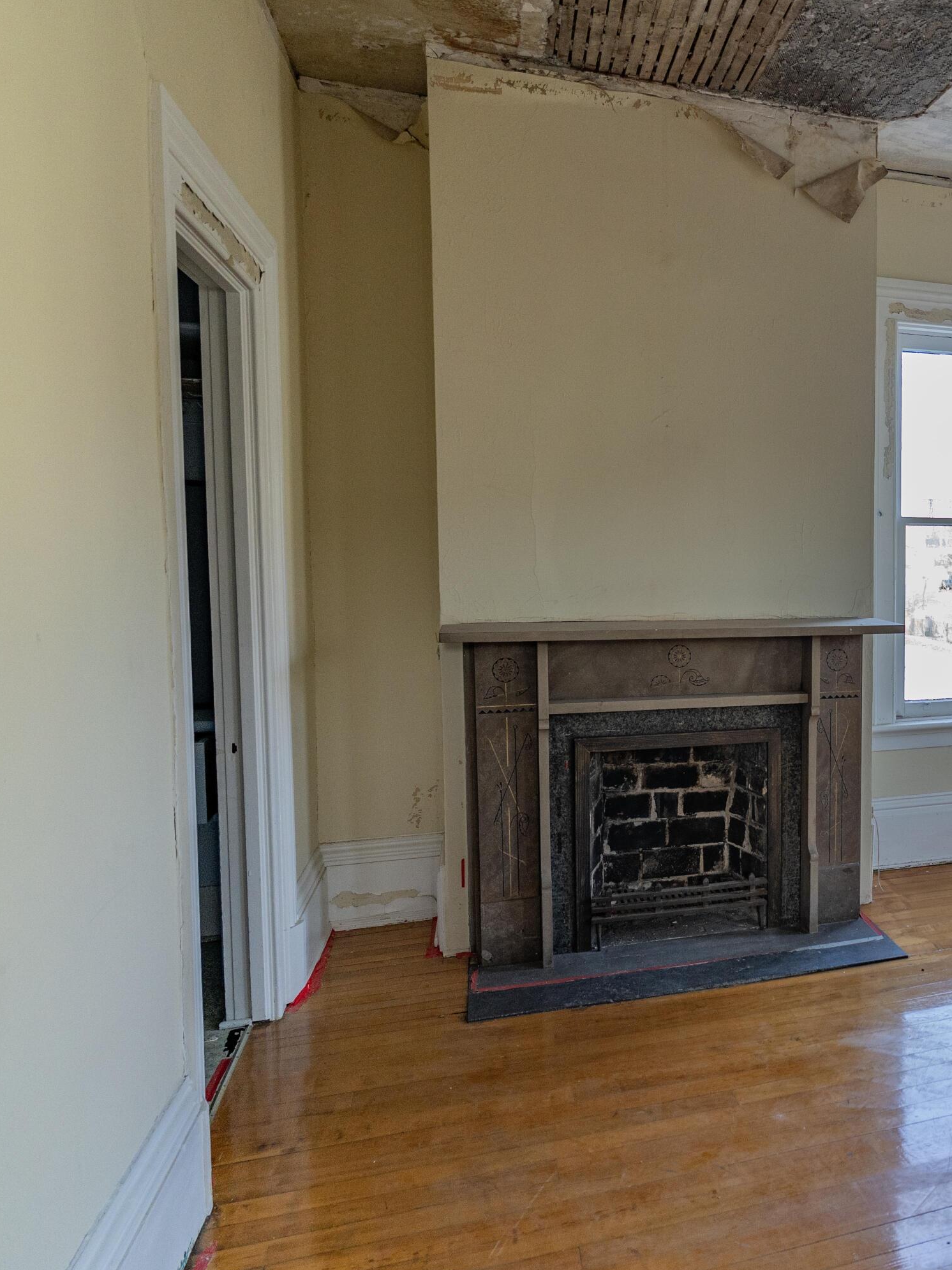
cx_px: 919
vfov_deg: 61.7
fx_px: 1063
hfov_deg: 42.6
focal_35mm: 29
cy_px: 636
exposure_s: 1/400
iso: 1000
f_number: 2.8
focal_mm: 20
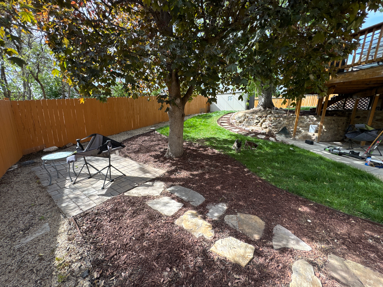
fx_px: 155
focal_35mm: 14
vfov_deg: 85.7
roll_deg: -1.3
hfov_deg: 102.1
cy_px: 144
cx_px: 192
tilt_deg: -11.9
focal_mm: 2.22
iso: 40
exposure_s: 1/279
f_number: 2.2
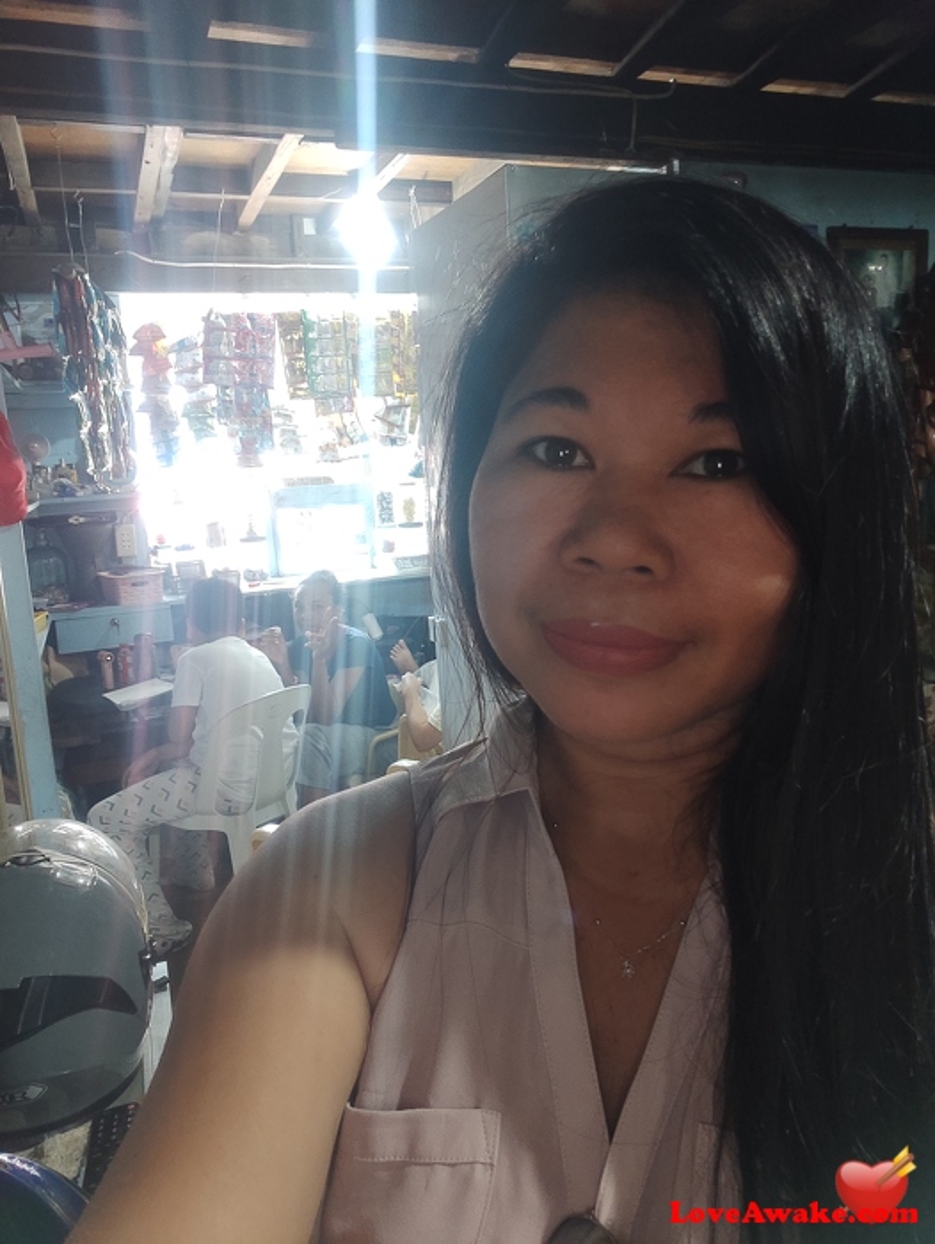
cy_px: 622
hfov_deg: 66.0
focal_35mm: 20
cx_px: 468
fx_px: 719
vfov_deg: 81.7
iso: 140
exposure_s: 1/30
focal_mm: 3.5
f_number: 2.45
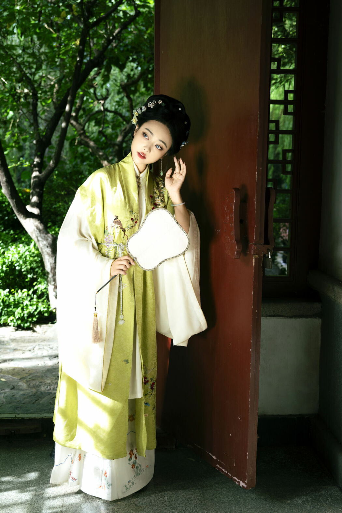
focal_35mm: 48
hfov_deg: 28.1
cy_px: 256
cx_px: 171
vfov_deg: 41.1
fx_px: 684
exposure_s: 1/200
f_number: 4
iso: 400
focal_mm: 48
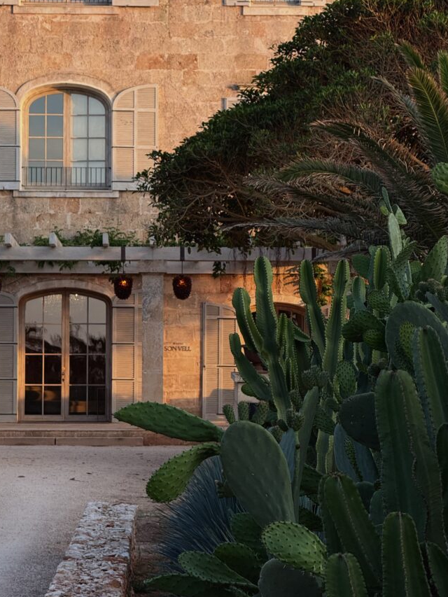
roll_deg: +1.0
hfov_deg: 10.3
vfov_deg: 13.7
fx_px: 2484
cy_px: 262
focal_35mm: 144
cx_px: 181
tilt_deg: +2.9
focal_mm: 15.66
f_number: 2.8
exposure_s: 1/132
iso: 64
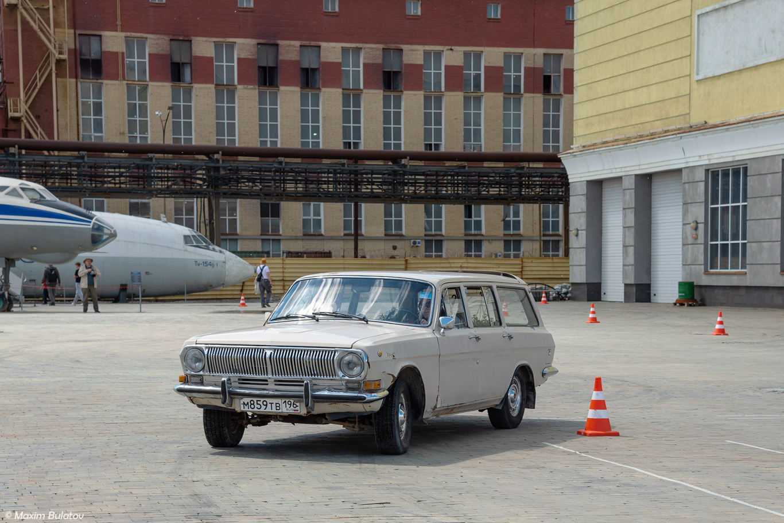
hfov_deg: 30.5
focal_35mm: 66
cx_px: 392
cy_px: 262
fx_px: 1438
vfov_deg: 20.6
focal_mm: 66
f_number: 7.1
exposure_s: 1/800
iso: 200
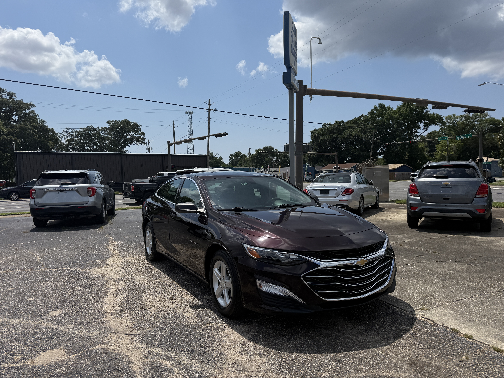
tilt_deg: -1.1
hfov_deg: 71.6
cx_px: 252
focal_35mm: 24
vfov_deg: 56.8
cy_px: 189
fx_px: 349
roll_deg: +0.8
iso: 80
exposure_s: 1/14286
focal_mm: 6.76
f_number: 1.78
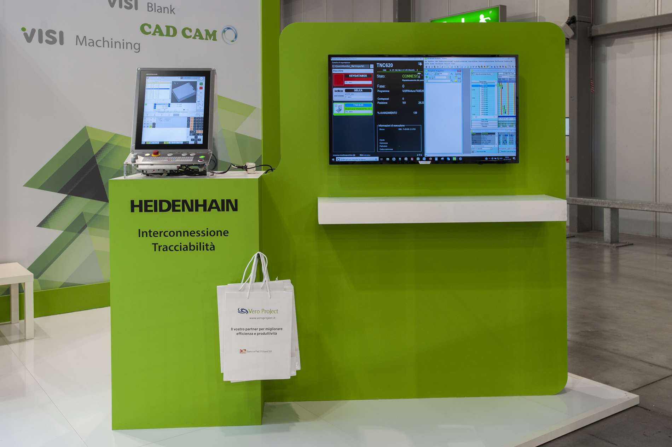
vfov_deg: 43.5
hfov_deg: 62.0
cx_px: 336
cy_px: 224
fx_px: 560
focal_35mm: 30
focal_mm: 30
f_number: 8
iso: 320
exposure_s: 1/20
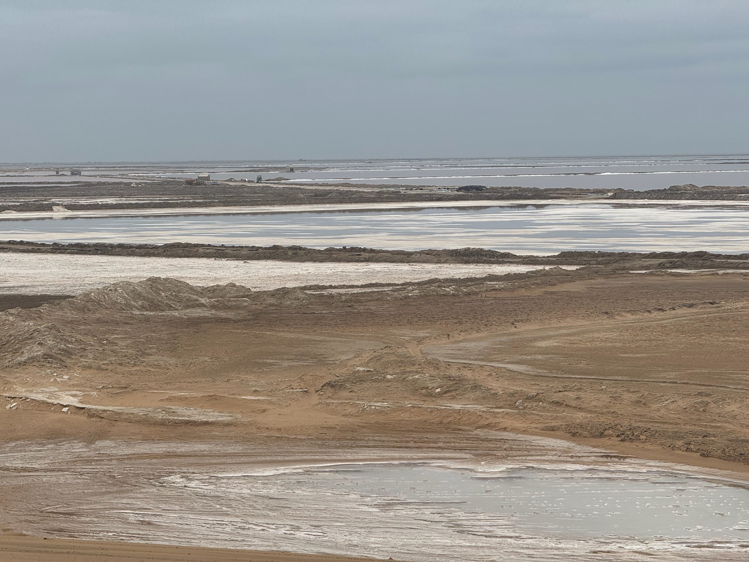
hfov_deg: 16.4
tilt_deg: -2.1
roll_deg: +0.8
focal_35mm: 120
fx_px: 2596
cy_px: 281
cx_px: 374
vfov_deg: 12.3
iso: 50
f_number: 2.8
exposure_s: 1/339
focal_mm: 15.66
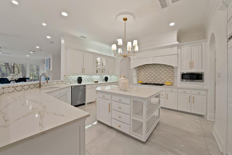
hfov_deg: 108.3
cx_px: 118
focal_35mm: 13
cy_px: 74
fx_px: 84
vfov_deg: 85.4
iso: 640
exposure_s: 1/5
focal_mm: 12
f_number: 9
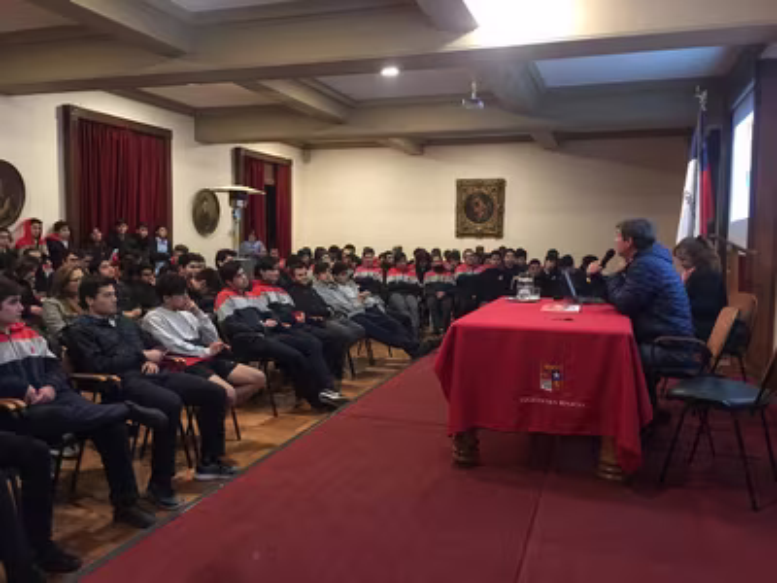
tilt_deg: -4.7
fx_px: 651
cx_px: 388
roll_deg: -0.5
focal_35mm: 29
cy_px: 292
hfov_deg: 61.7
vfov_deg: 48.2
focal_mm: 4.15
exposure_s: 1/8
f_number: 2.2
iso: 125
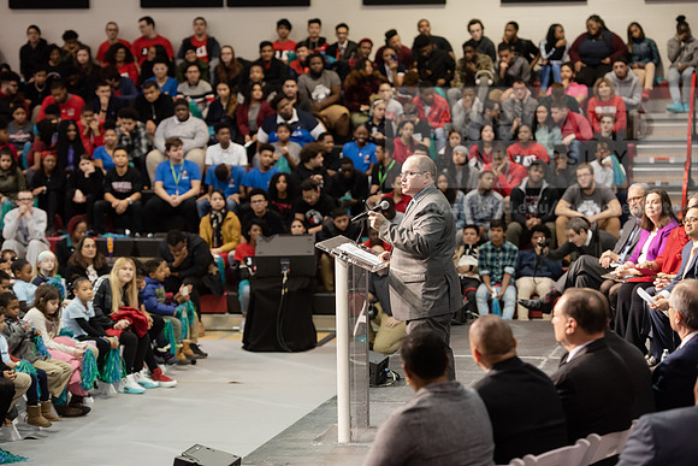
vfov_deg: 11.8
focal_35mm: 116
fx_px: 2250
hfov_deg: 17.6
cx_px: 349
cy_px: 233
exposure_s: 1/200
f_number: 3.5
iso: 2500
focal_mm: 116
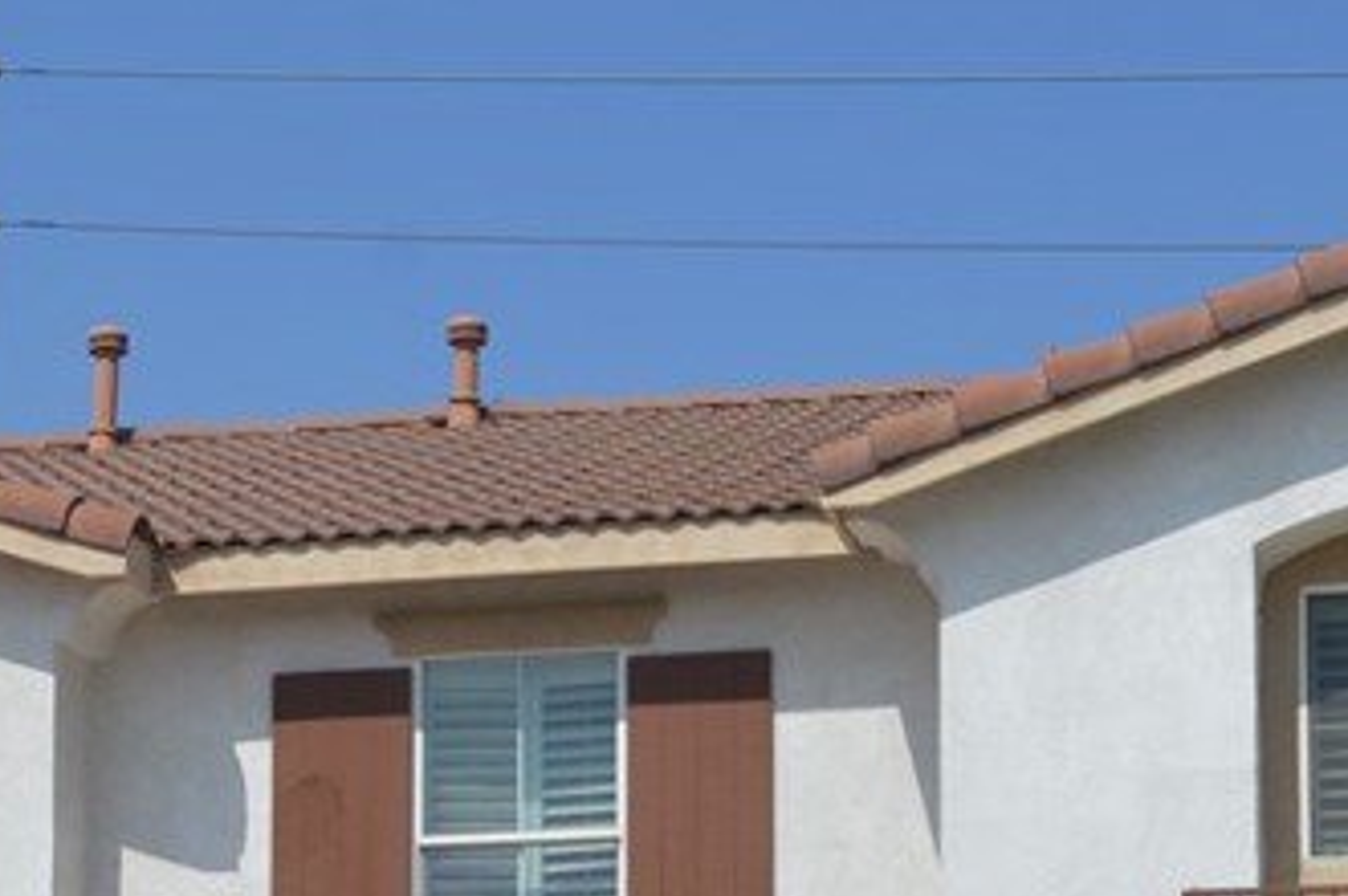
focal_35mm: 135
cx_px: 151
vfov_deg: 10.0
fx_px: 5033
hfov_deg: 15.1
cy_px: 1206
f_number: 9
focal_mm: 29
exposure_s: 1/320
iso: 100
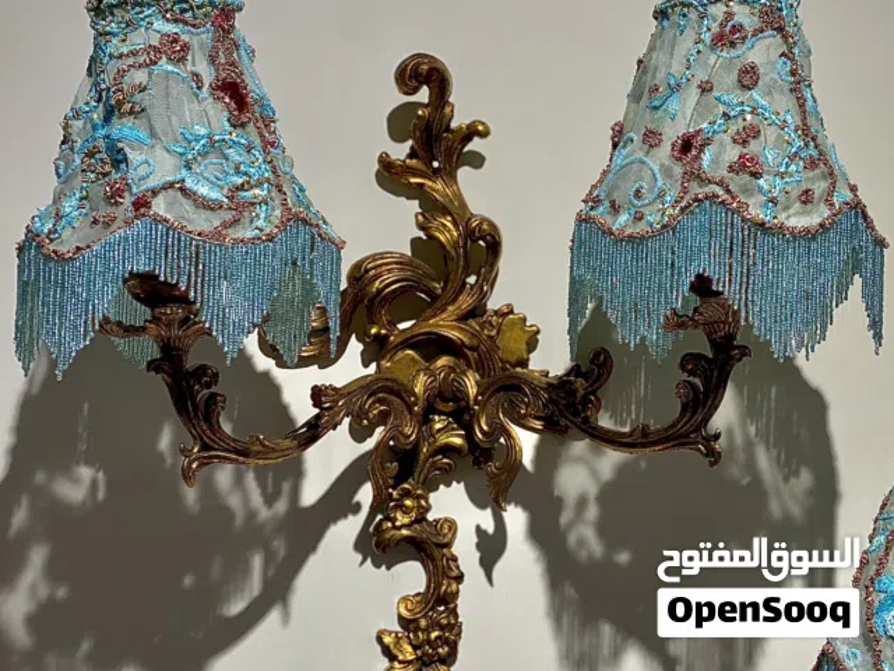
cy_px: 336
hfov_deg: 36.8
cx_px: 447
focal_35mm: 52
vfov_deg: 28.0
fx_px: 1343
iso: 125
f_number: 2
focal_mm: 6
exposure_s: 1/100
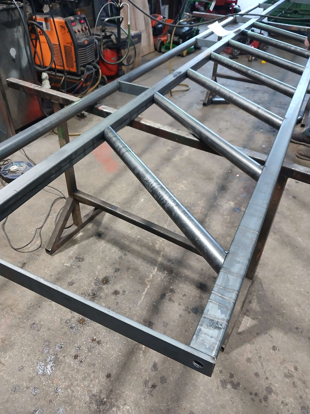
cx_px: 155
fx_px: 322
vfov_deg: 65.3
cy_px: 207
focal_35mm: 27
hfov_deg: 51.4
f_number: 1.8
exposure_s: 1/50
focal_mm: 3.98
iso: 250
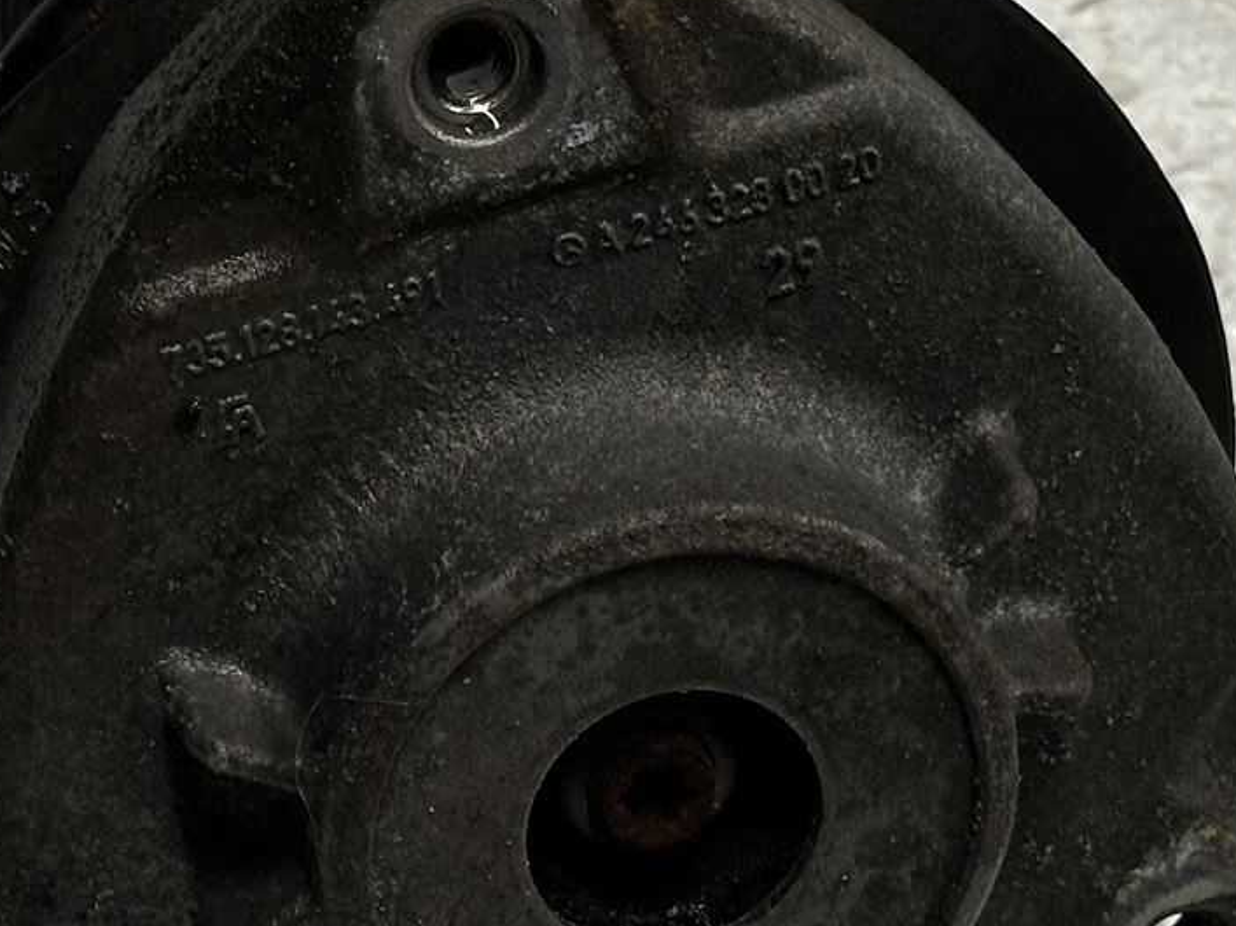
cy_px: 507
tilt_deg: -34.8
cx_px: 617
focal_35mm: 139
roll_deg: -1.7
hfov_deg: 14.2
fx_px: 4962
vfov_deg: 10.7
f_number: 1.78
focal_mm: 6.86
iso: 100
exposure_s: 1/50
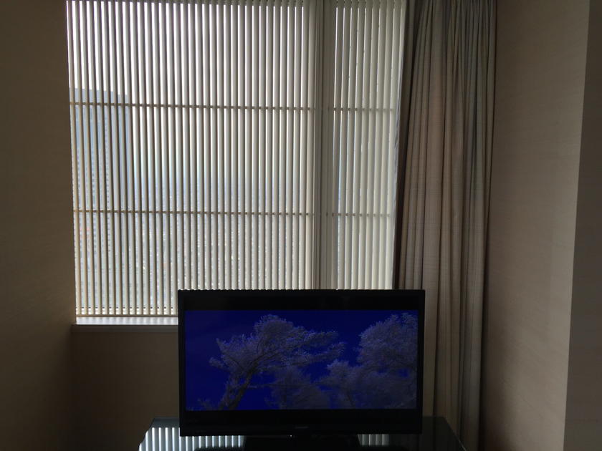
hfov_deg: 61.7
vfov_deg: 48.2
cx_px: 301
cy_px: 226
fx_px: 504
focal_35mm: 29
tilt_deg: -3.9
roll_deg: +0.1
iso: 32
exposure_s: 1/203
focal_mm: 4.15
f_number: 2.2
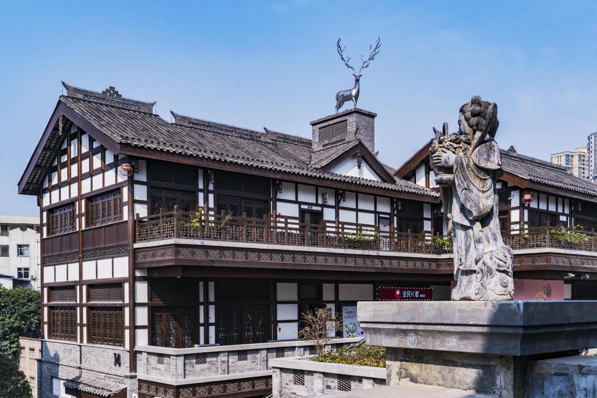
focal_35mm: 35
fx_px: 580
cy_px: 199
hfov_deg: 54.4
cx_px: 298
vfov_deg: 37.9
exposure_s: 1/250
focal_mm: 35
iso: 100
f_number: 9
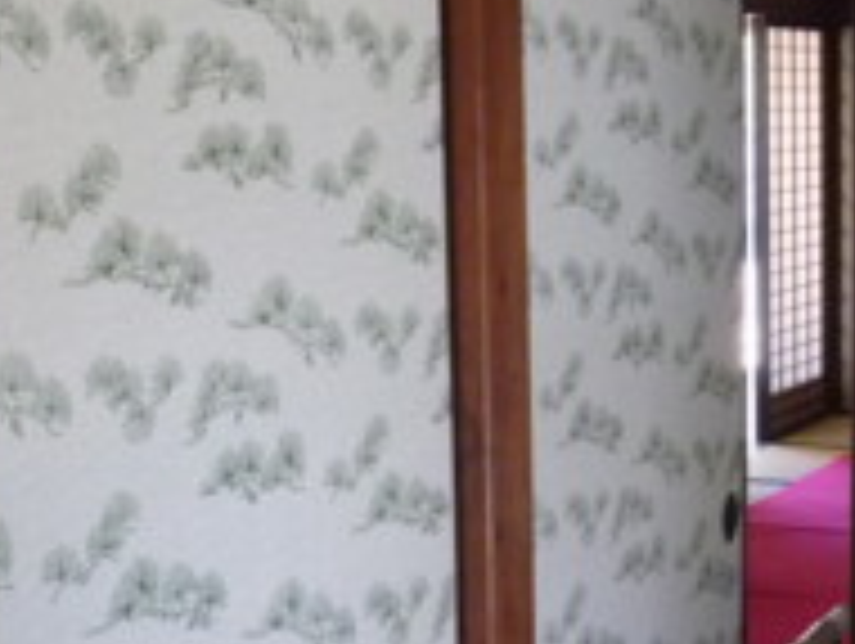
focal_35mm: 83
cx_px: 378
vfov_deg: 17.7
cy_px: 509
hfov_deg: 23.5
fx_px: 2053
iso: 400
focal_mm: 6.3
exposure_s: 1/25
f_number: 3.5
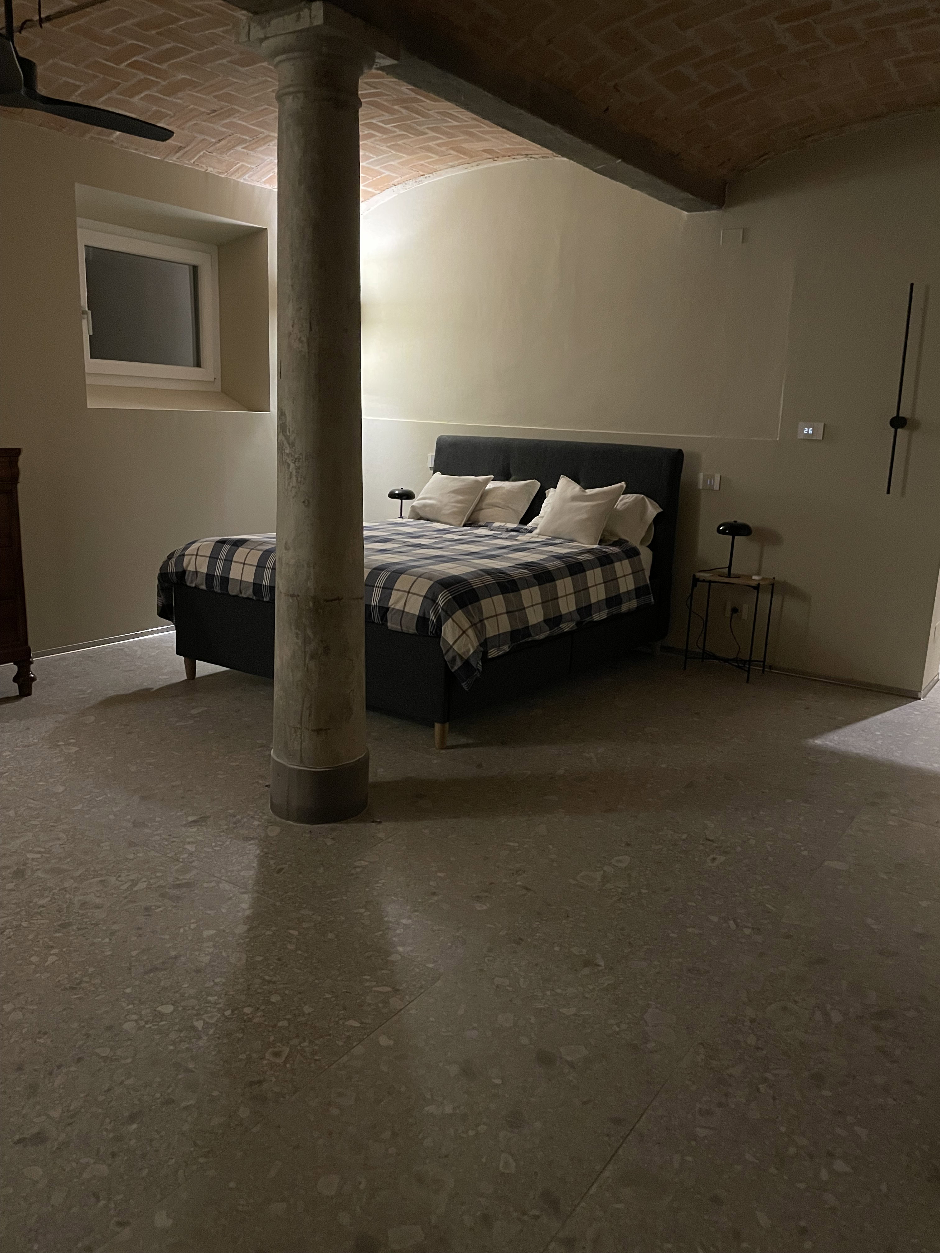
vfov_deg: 67.3
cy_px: 626
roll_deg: -2.4
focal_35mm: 26
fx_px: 941
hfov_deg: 53.1
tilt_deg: -13.1
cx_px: 470
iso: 800
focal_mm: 4.2
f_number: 1.6
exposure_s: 1/25
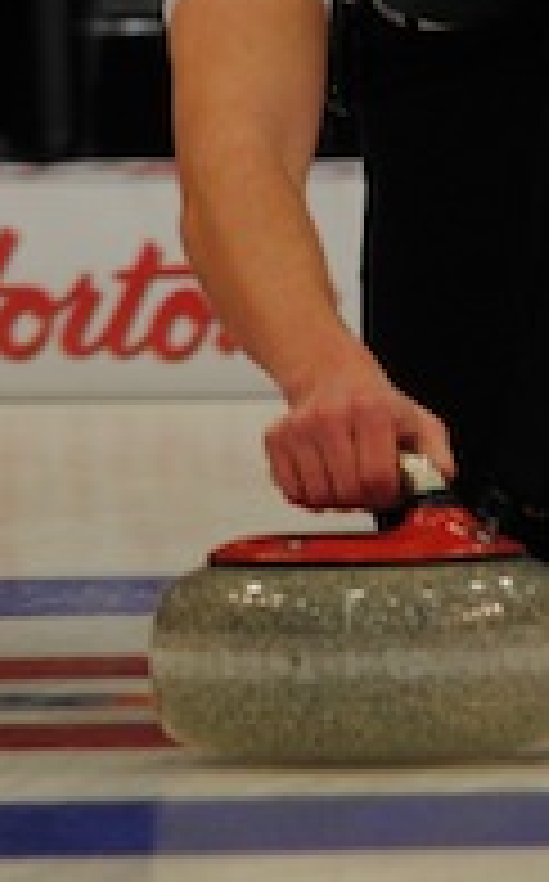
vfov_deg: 2.3
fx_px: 22225
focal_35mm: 926
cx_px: 392
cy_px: 32
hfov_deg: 1.4
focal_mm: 185
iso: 400
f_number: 5
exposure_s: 1/50
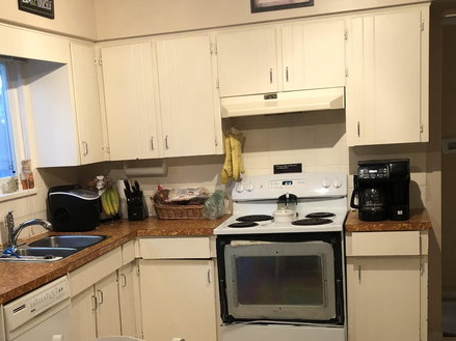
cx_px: 161
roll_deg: +4.4
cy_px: 244
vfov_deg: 28.2
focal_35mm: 51
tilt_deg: -10.2
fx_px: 672
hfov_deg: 37.2
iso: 40
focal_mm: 3.99
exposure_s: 1/15
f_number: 1.8
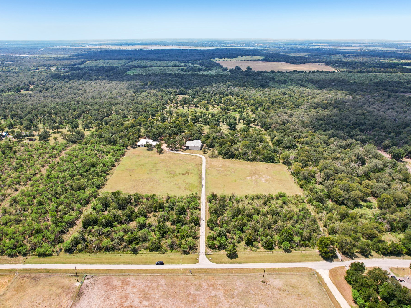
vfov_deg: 56.8
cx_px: 191
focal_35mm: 24
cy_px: 153
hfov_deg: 71.5
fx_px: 285
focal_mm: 8.38
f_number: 2.8
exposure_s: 1/2500
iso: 140
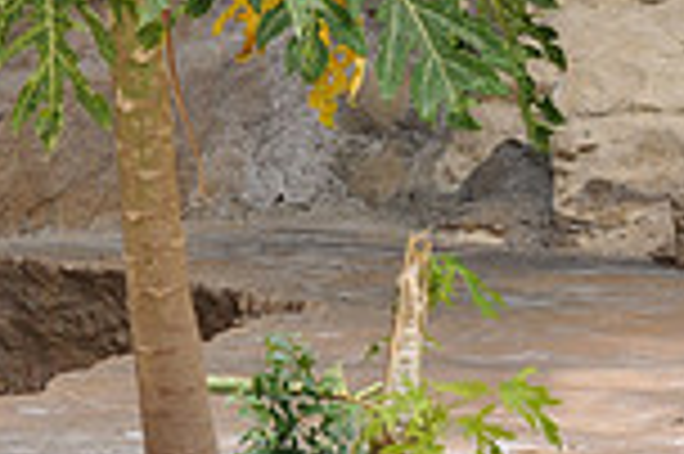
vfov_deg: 3.4
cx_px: -374
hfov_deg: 5.1
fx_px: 7611
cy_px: 303
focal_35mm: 401
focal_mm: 70
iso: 200
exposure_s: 1/200
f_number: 8
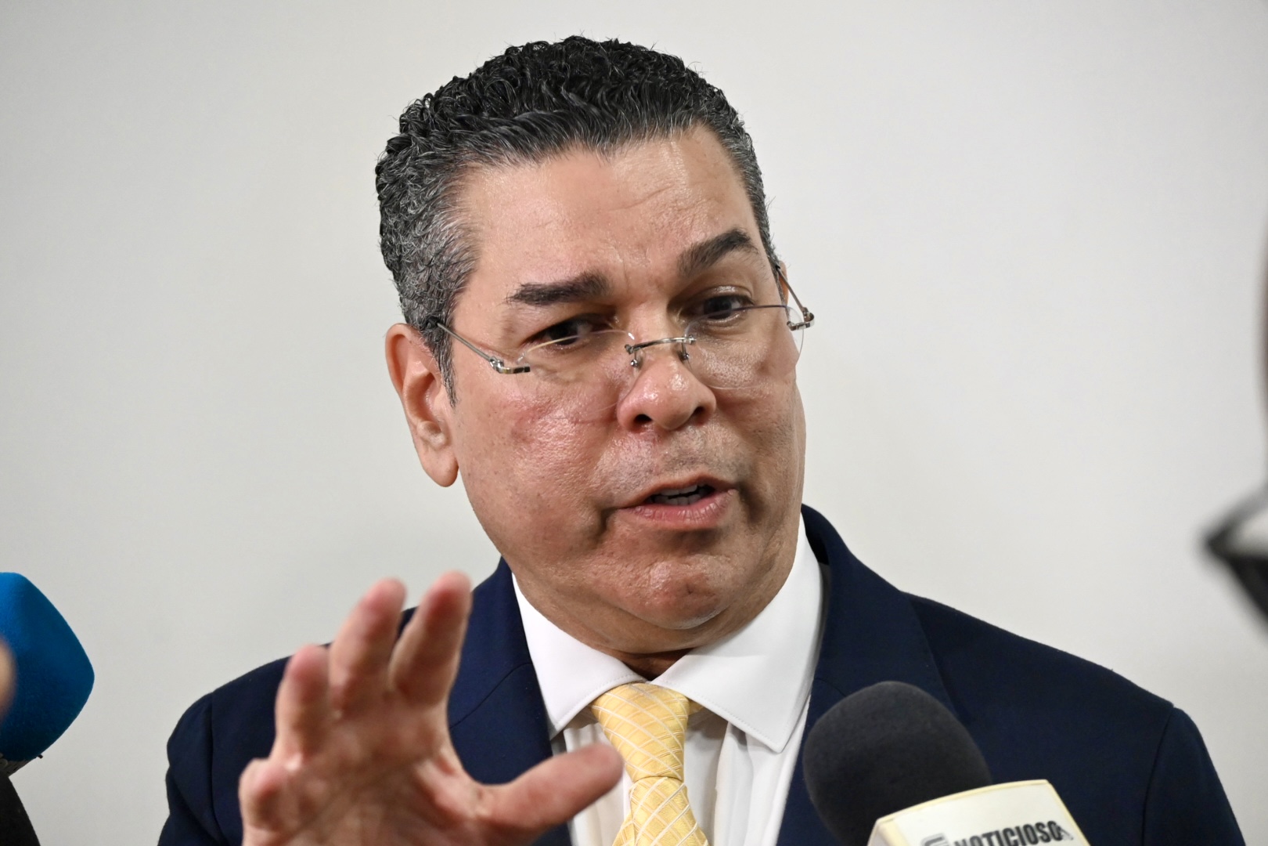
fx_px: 5811
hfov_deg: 12.5
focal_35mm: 165
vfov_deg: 8.3
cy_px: 423
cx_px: 634
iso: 3200
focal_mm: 110
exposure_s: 1/250
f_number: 5
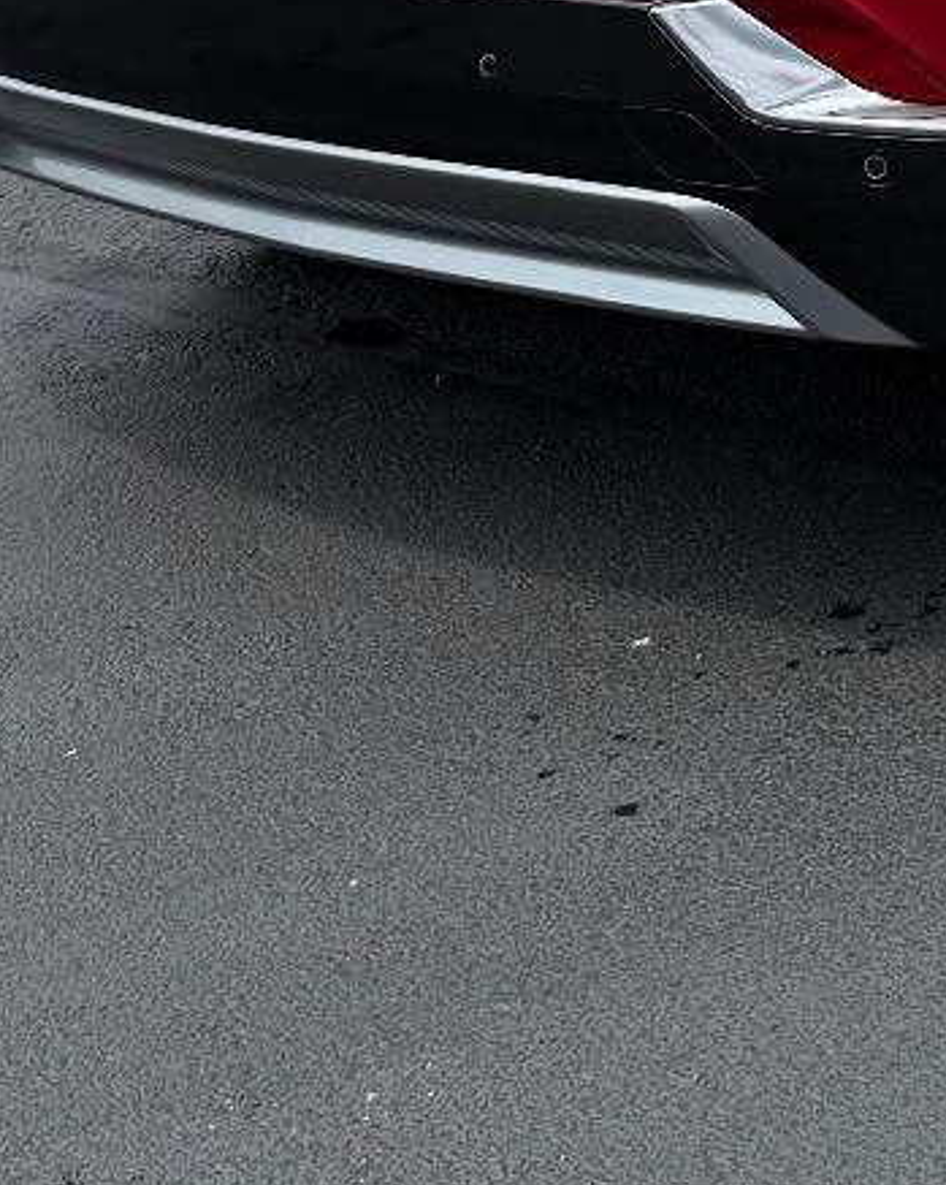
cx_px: 1209
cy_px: -298
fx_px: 3609
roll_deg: -0.8
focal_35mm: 103
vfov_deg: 17.6
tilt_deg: -12.5
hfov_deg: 14.4
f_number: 1.78
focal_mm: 6.76
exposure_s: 1/2370
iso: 80
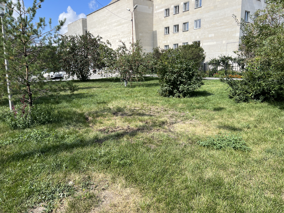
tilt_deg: -10.9
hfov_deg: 67.3
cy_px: 106
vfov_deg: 53.1
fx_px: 213
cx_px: 142
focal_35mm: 26
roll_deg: +0.8
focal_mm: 5.7
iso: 50
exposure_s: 1/2299
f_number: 1.5
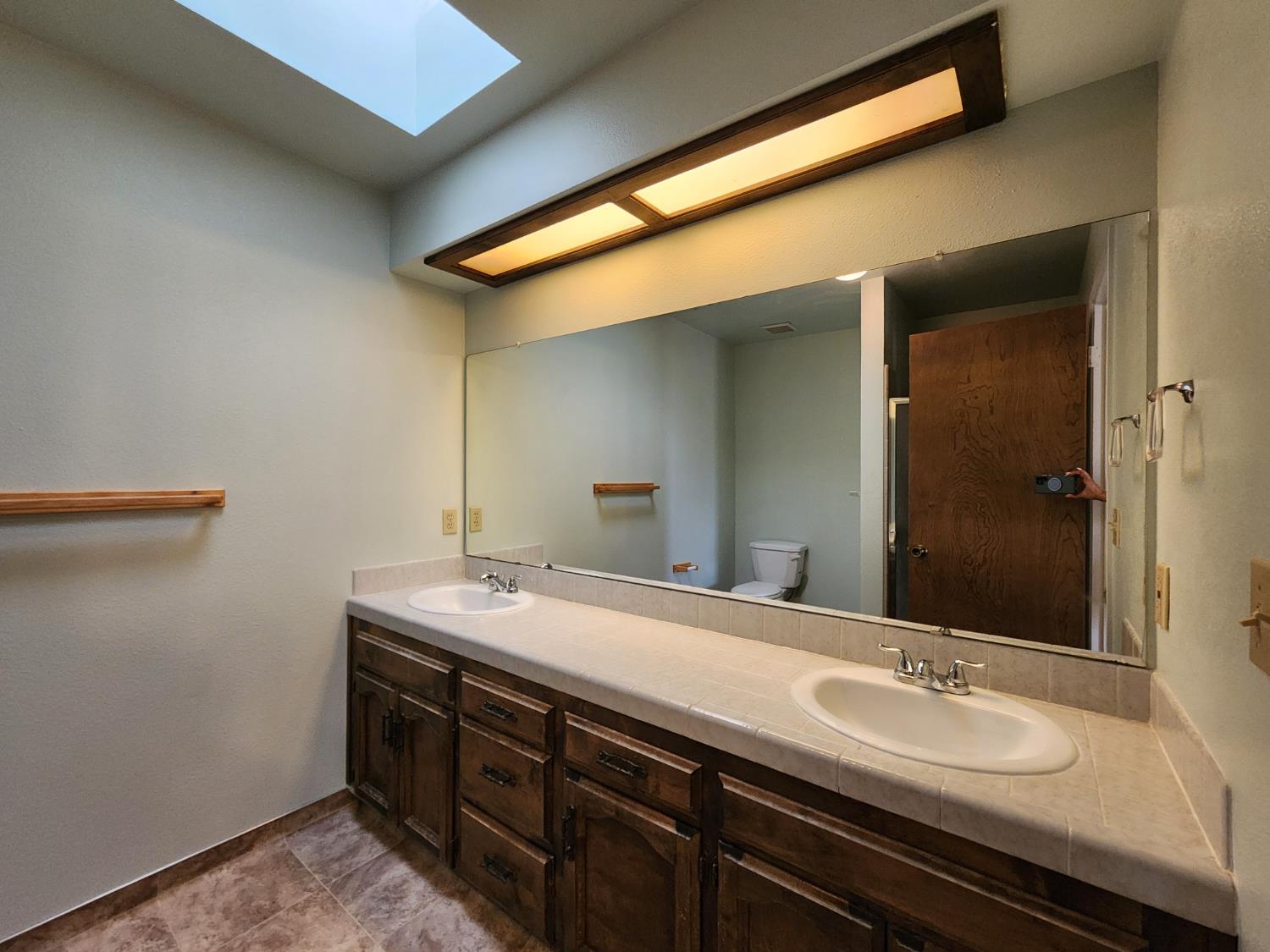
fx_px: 477
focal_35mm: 13
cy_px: 476
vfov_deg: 89.9
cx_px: 635
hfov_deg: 106.2
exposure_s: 1/60
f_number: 2.2
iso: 250
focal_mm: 2.2
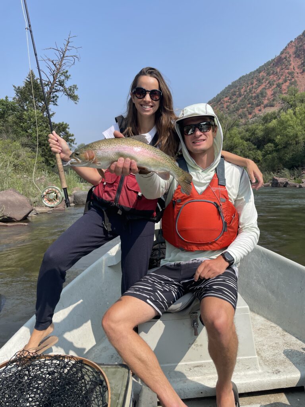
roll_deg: +1.3
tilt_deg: -3.7
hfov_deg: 53.1
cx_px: 152
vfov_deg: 67.3
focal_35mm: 26
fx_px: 305
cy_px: 204
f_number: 1.6
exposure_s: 1/2506
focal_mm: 4.2
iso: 32
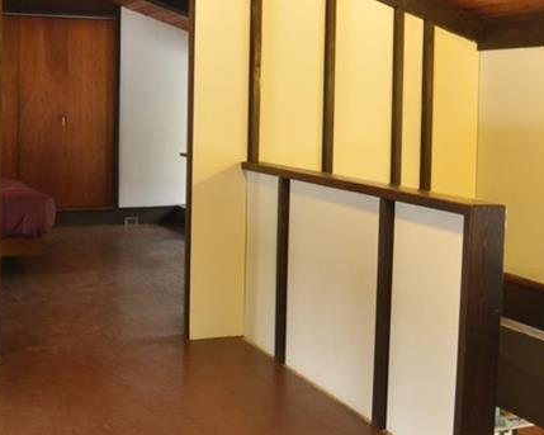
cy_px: 126
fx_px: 757
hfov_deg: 39.2
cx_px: 194
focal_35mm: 47
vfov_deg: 31.7
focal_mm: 14
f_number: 11
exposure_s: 1.6
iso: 400
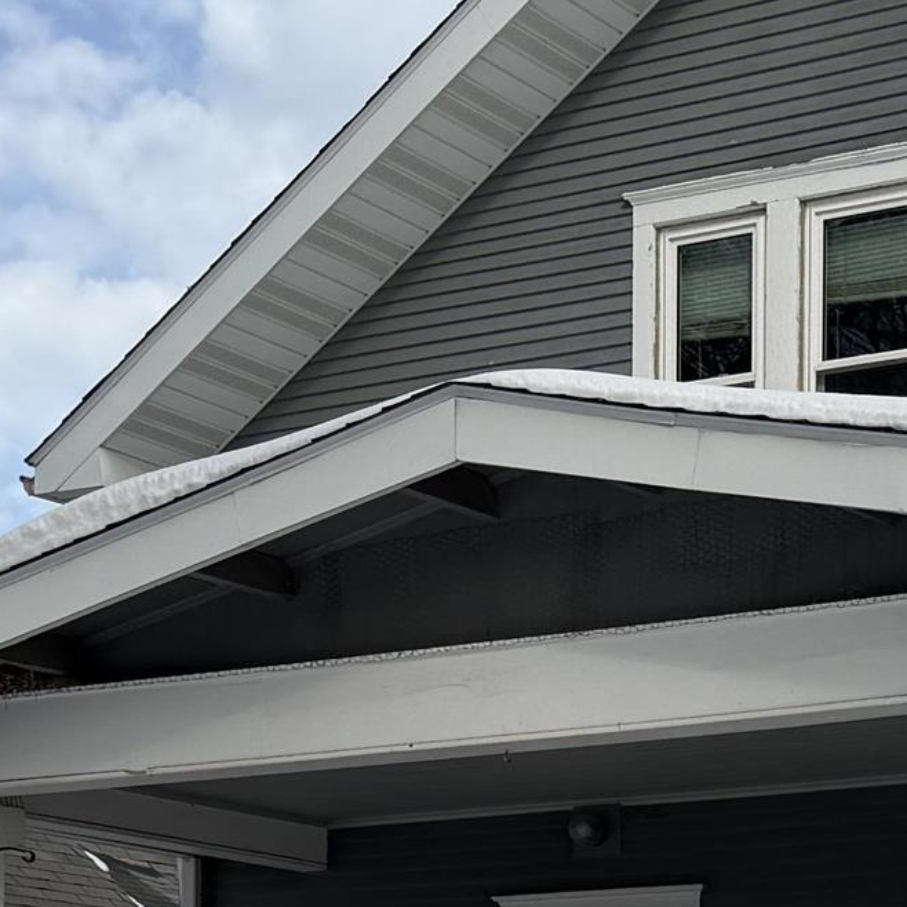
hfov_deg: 17.1
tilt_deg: +3.1
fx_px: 2935
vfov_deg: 16.8
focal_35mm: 99
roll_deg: -0.3
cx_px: 957
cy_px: 1101
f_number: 1.78
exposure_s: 1/6711
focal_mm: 6.76
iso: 80
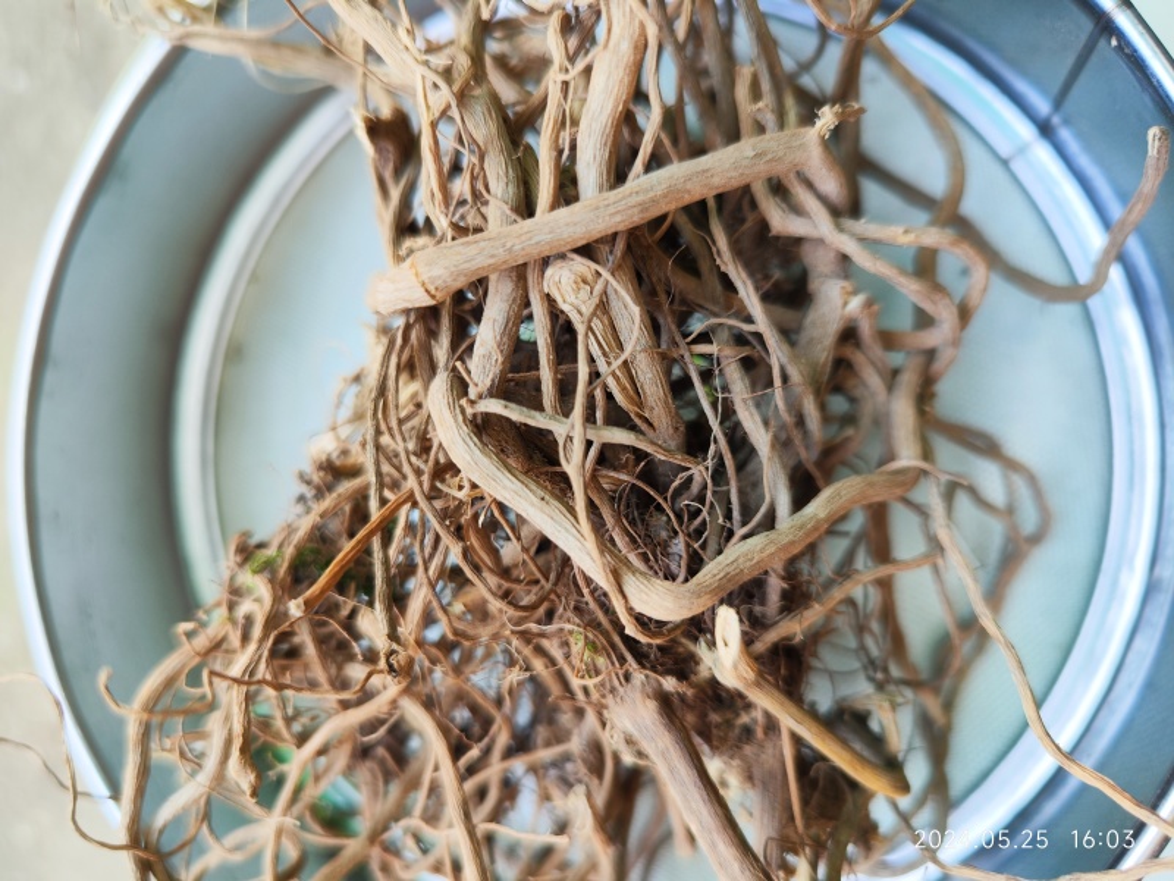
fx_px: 814
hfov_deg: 71.6
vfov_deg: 56.8
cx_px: 587
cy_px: 440
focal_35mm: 24
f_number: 1.9
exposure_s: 1/193
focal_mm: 6.92
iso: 50
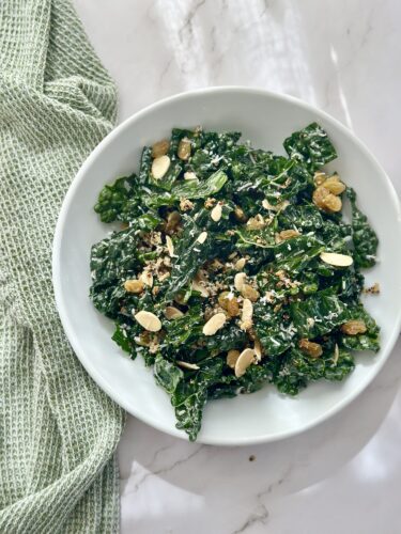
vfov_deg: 39.7
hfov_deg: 30.3
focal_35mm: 48
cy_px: 267
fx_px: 741
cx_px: 200
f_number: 1.78
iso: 80
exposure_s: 1/953
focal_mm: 6.86
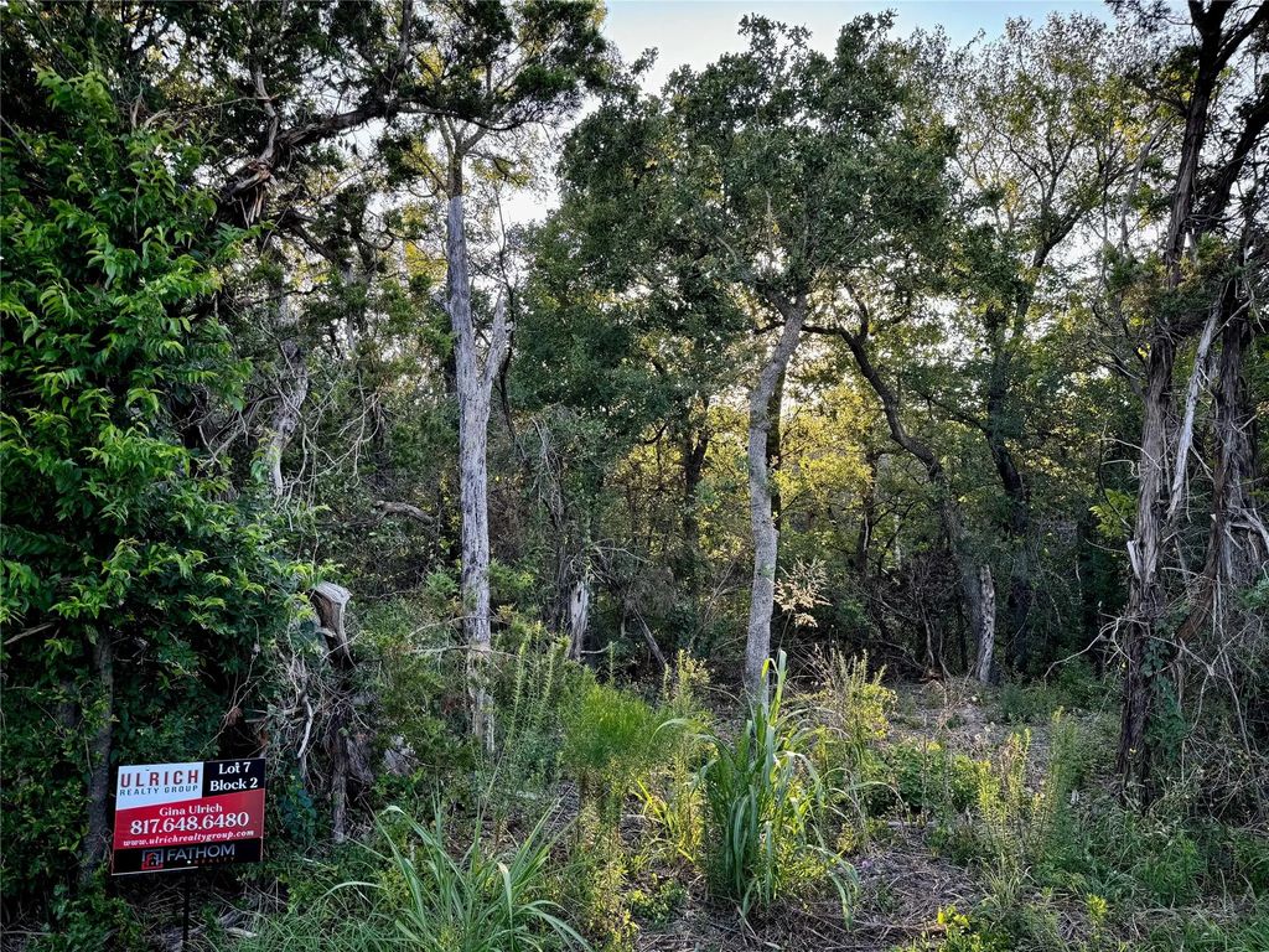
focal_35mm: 24
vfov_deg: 56.8
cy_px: 476
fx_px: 880
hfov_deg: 71.6
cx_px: 634
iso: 80
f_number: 1.78
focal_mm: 6.76
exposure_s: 1/199
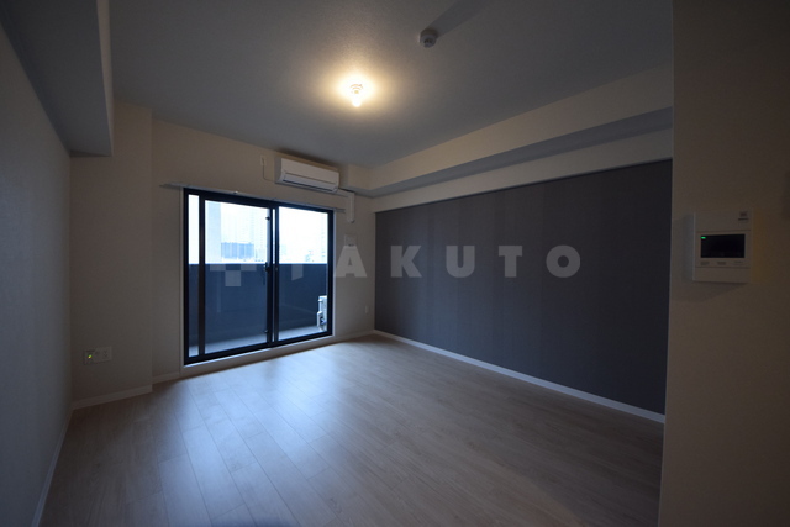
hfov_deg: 112.6
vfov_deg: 90.0
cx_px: 395
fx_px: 263
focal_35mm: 12
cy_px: 264
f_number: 4.5
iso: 800
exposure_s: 1/60
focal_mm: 8
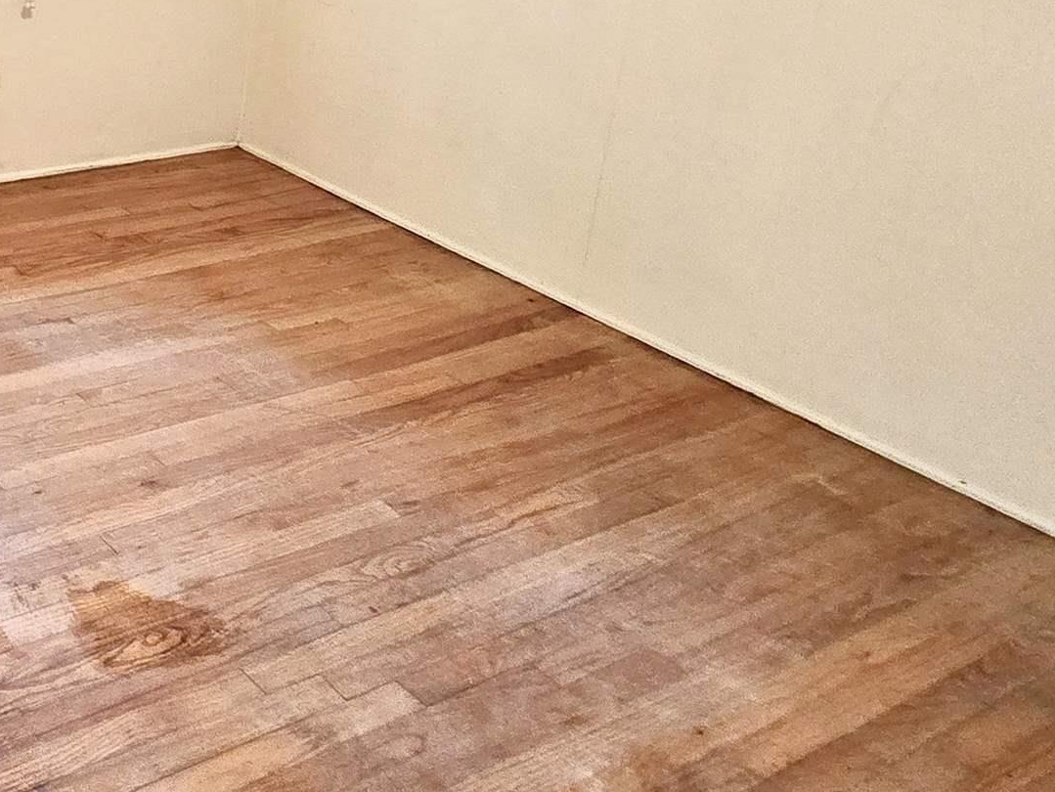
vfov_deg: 33.6
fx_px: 1128
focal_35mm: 37
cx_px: -199
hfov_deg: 38.0
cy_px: -84
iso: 250
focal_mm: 2.2
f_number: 2.2
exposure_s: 1/60
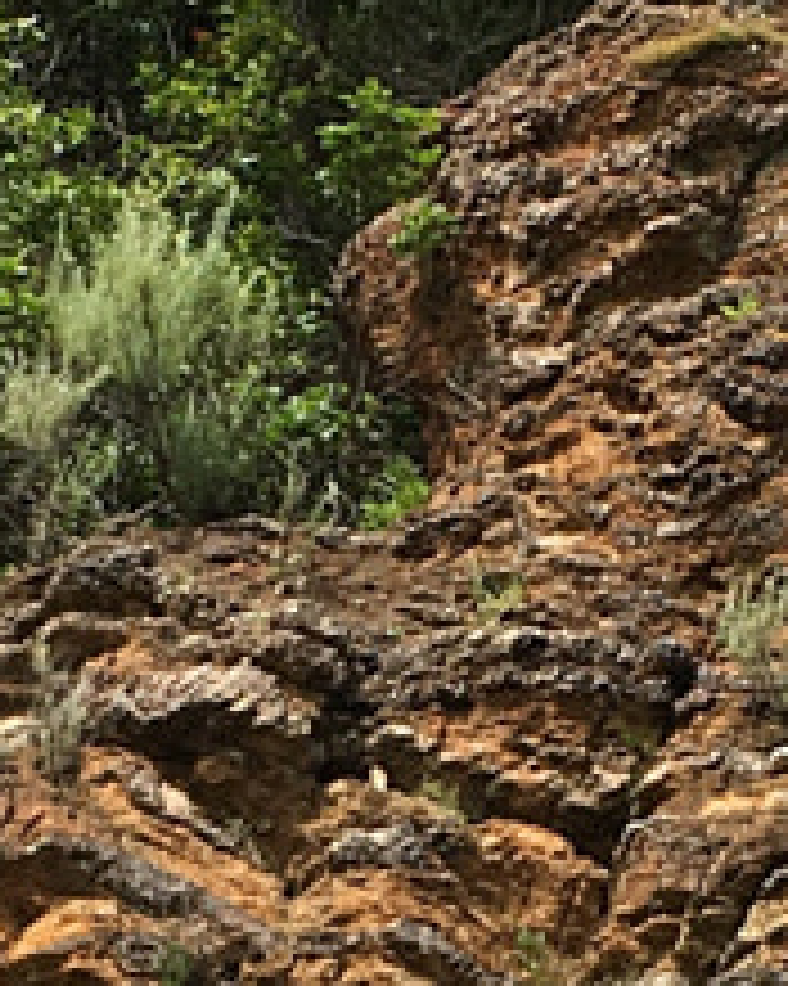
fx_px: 6039
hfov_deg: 7.5
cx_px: 410
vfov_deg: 9.2
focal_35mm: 207
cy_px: 1207
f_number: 2.2
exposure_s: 1/674
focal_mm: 4.15
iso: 25
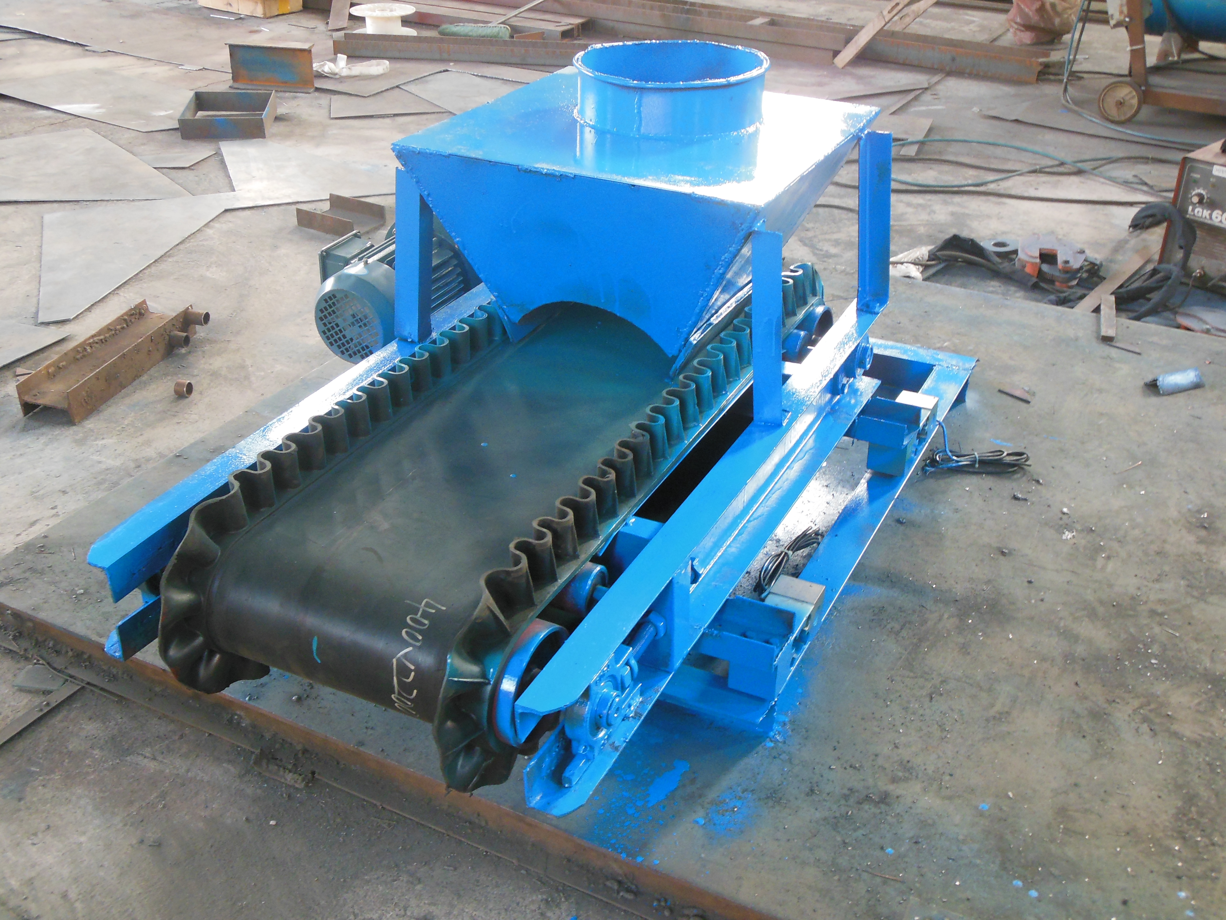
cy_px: 460
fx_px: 1346
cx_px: 613
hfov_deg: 49.0
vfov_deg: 37.7
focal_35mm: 38
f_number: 3.6
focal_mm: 6.8
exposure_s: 1/13
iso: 400
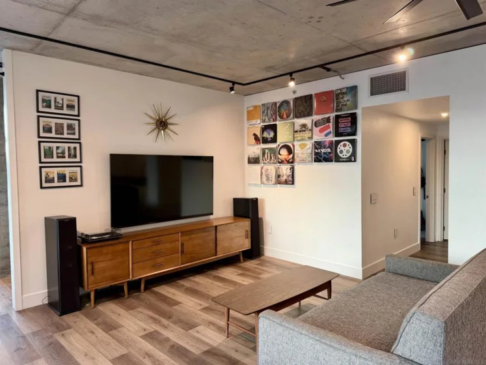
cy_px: 182
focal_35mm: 24
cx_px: 243
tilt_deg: -1.7
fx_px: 337
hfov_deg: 71.6
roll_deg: -0.4
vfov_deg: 56.8
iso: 125
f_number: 1.78
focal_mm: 6.76
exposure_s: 1/60
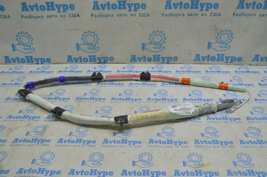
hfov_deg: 59.6
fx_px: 233
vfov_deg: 41.6
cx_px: 134
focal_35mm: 32
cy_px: 88
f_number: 5.6
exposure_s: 1/40
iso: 400
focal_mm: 21
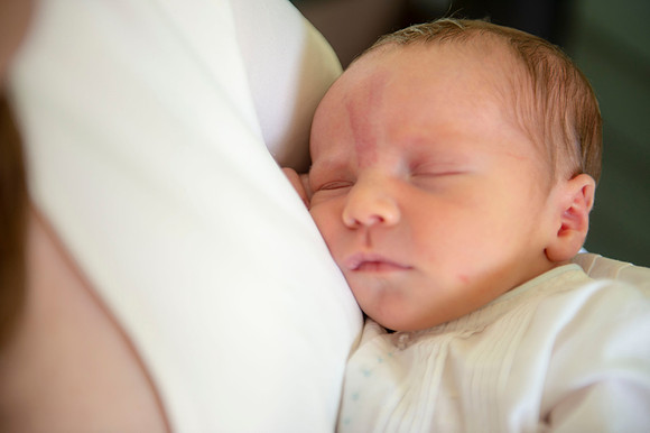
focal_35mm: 70
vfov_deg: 19.4
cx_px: 325
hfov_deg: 28.9
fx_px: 1263
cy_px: 216
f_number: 2.8
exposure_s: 1/160
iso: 320
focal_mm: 70
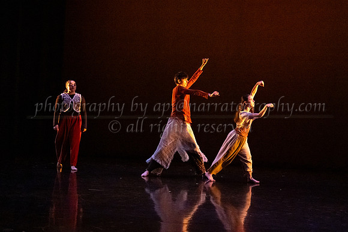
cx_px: 189
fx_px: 679
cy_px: 108
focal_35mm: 70
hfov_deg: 28.7
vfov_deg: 19.4
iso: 4000
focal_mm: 58
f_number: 4
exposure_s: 1/400
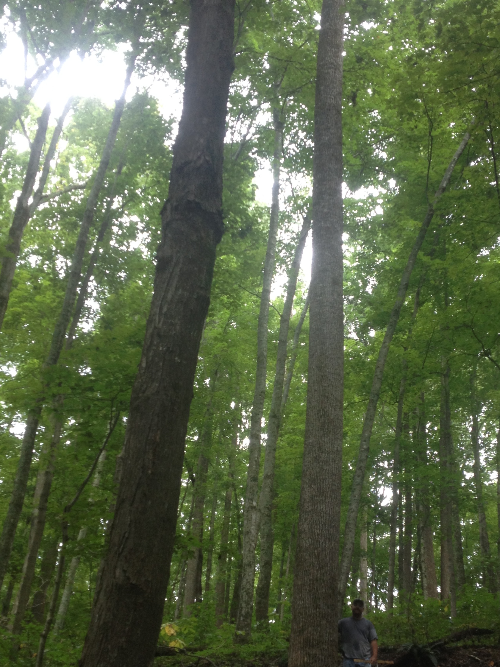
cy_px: 399
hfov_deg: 28.5
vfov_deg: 37.4
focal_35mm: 51
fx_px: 982
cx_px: 312
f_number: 2.4
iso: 50
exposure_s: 1/30
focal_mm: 4.28
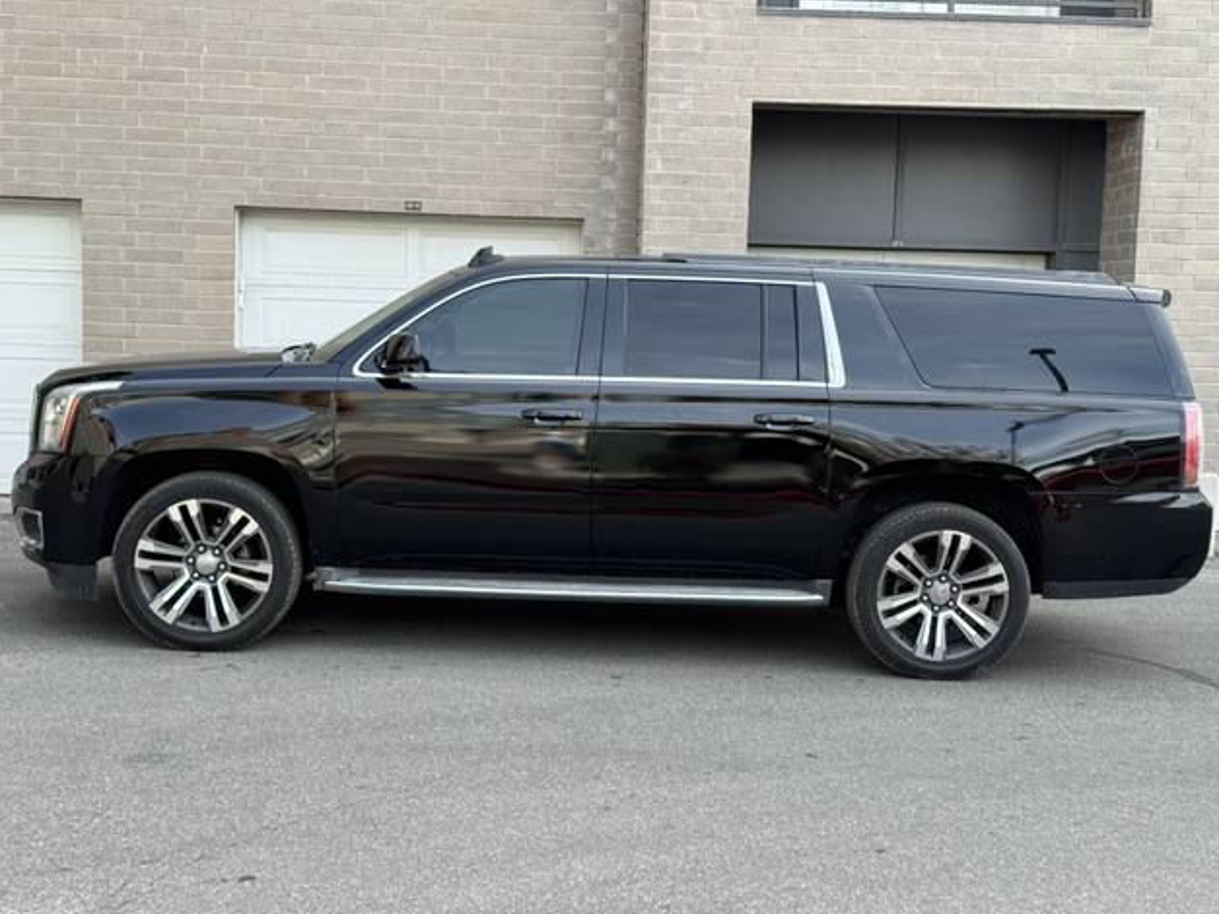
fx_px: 1725
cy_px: 461
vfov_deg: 29.7
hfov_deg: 38.9
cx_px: 620
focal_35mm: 49
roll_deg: -2.8
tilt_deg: -3.3
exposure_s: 1/503
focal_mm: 6.76
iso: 64
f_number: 1.78
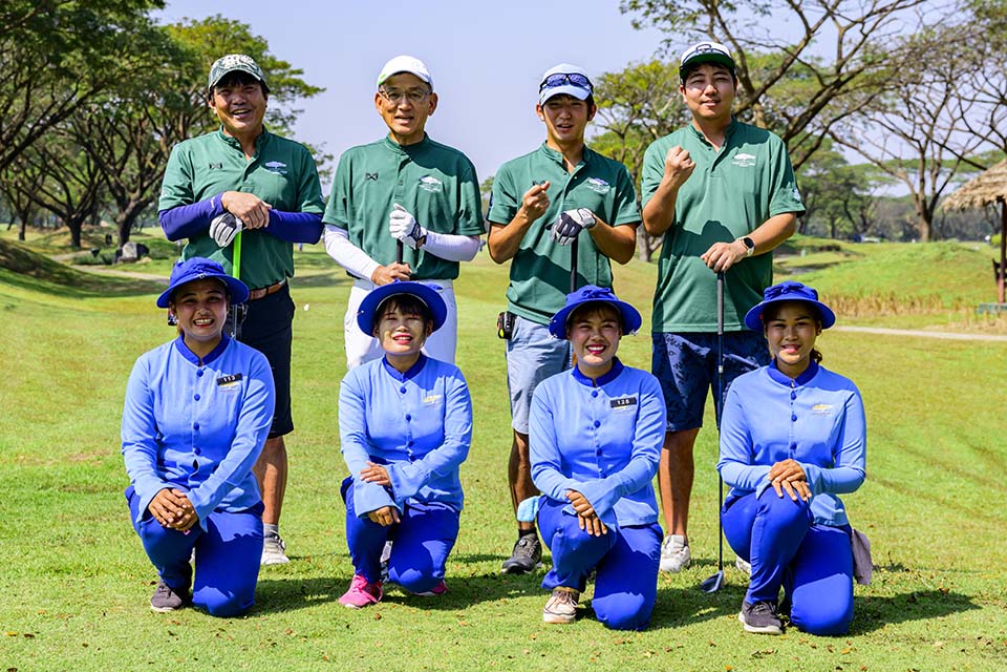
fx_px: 1287
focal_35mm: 46
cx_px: 504
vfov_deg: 29.2
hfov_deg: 42.7
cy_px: 336
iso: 280
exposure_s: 1/1600
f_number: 5
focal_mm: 46
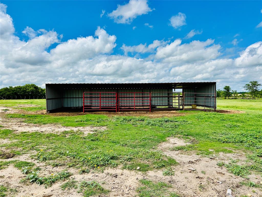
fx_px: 182
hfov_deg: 71.6
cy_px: 98
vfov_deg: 56.8
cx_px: 131
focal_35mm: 24
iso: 80
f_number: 1.78
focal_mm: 6.86
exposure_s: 1/7576
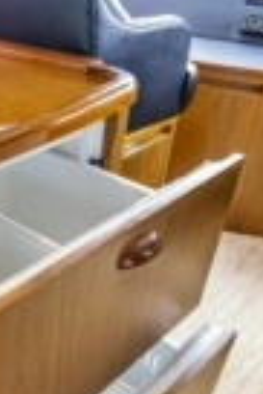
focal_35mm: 47
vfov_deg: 41.6
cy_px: 246
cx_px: -16
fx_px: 514
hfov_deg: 26.7
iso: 80
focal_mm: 16
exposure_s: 1/5
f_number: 4.5
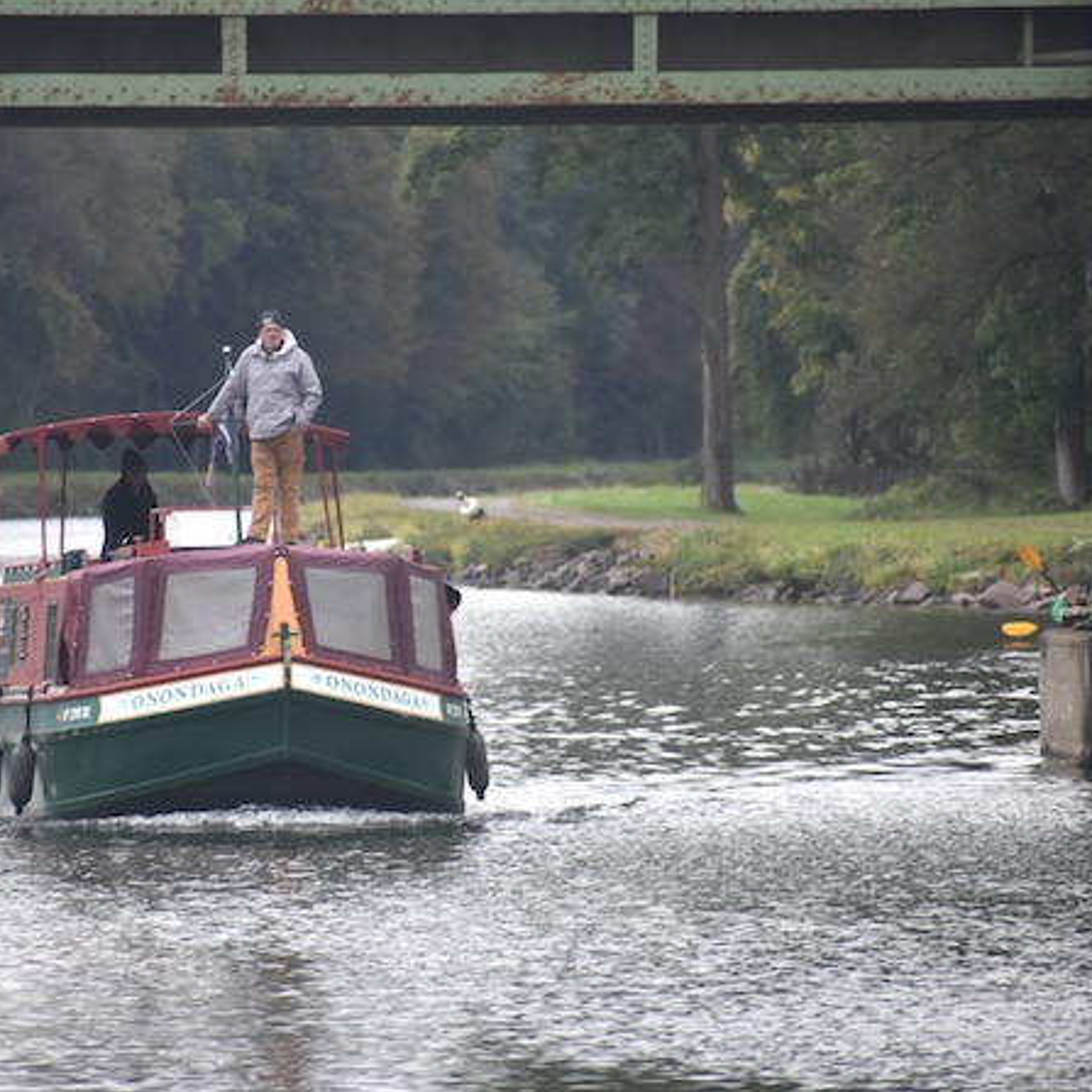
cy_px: 547
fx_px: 20593
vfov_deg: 3.0
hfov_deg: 3.0
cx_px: 373
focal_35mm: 577
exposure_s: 1/1000
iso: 720
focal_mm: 300
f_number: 6.3
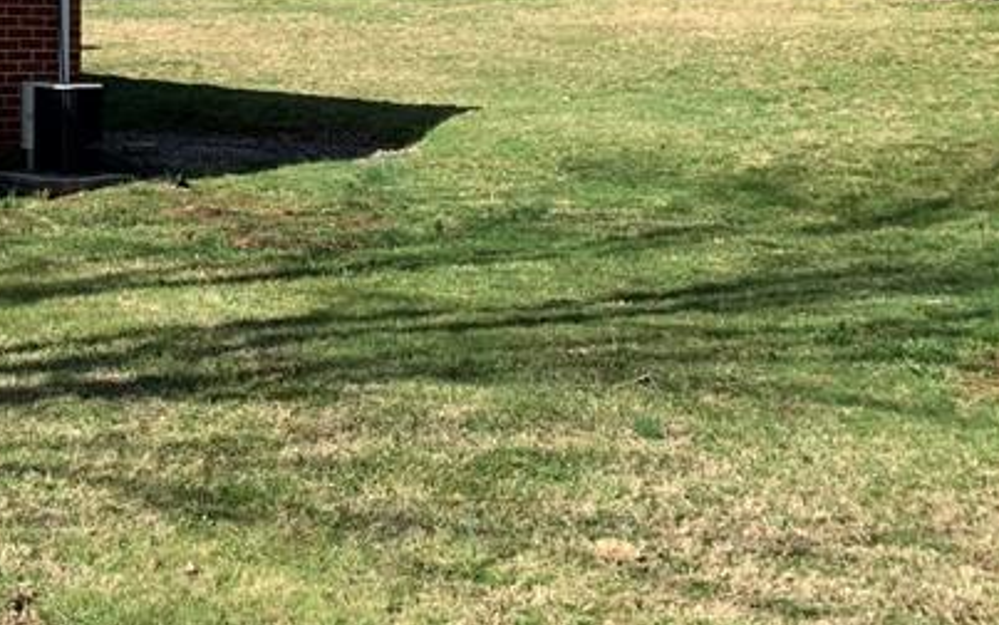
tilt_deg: +8.4
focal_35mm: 70
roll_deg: -1.5
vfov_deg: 17.3
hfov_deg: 26.5
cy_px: -228
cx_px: -159
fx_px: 1906
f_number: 1.8
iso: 25
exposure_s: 1/1250
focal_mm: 4.25
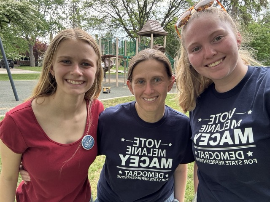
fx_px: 179
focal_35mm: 23
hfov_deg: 73.9
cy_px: 101
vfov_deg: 58.9
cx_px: 135
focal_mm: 2.69
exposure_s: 1/121
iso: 32
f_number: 1.9
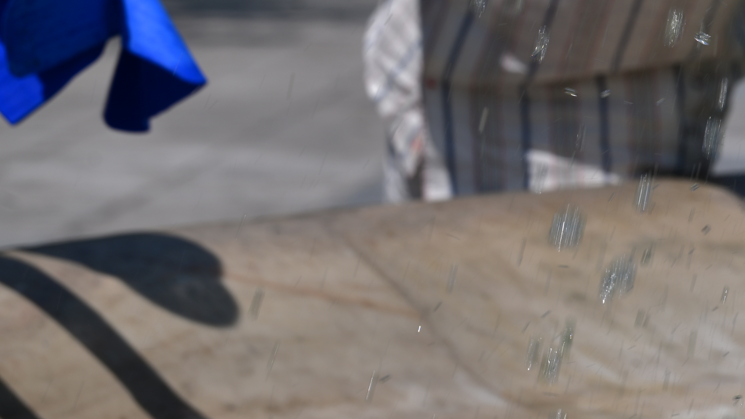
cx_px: 642
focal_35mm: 458
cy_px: -135
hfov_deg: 4.7
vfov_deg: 2.6
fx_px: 9048
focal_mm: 180
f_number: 9
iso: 32
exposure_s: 1/200
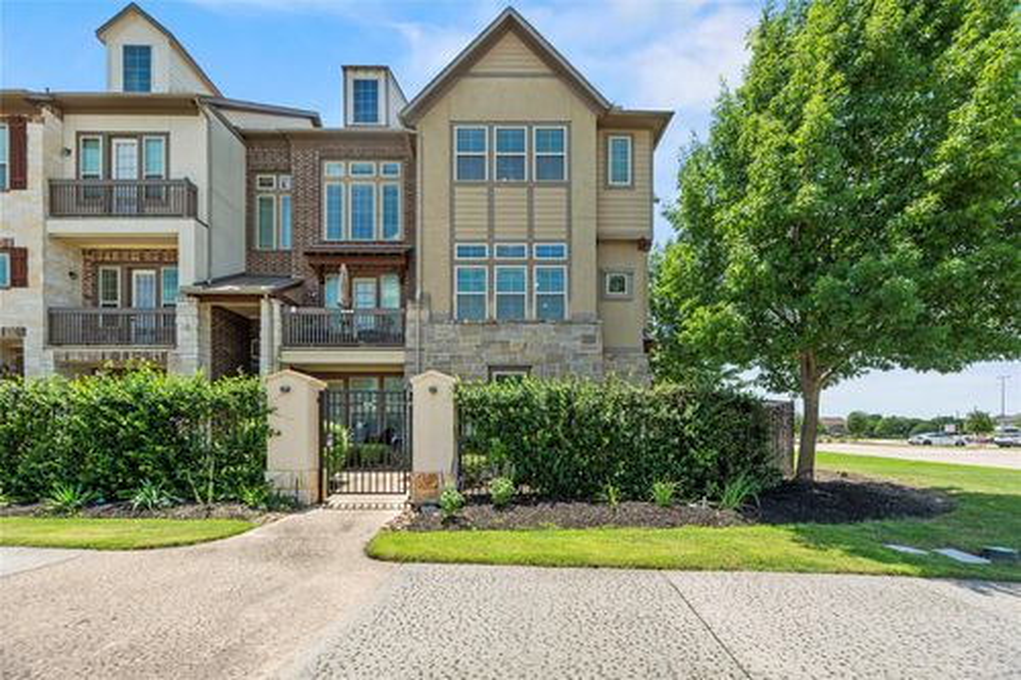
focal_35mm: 14
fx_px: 397
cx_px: 510
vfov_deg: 81.2
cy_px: 340
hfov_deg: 104.3
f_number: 8
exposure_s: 1/200
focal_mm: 14
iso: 100
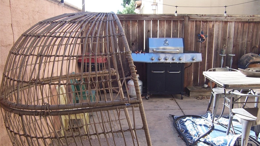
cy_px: 90
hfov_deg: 54.0
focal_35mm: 37
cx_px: 133
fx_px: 255
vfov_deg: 31.9
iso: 80
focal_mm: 5.5
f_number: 3.4
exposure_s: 1/180
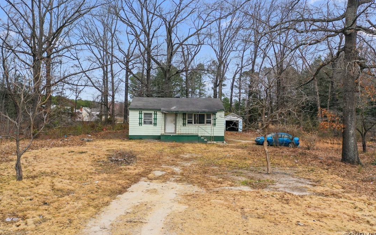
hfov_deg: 64.6
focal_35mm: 29
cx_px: 189
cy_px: 116
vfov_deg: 43.2
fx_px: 297
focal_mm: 10.26
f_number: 3.5
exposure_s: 1/60
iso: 100
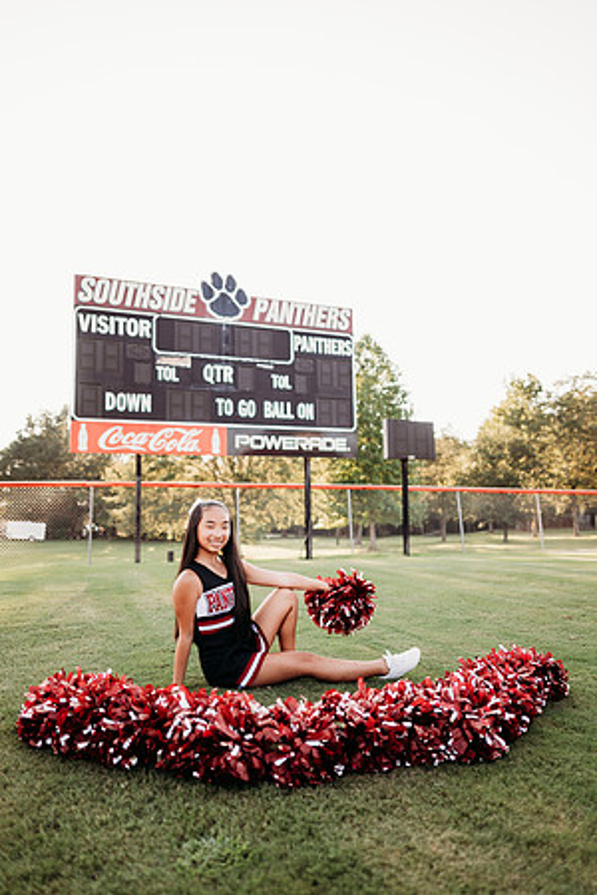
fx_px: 597
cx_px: 298
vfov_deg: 73.7
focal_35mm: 24
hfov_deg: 53.1
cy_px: 448
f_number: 2
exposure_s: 1/500
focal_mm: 24
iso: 125
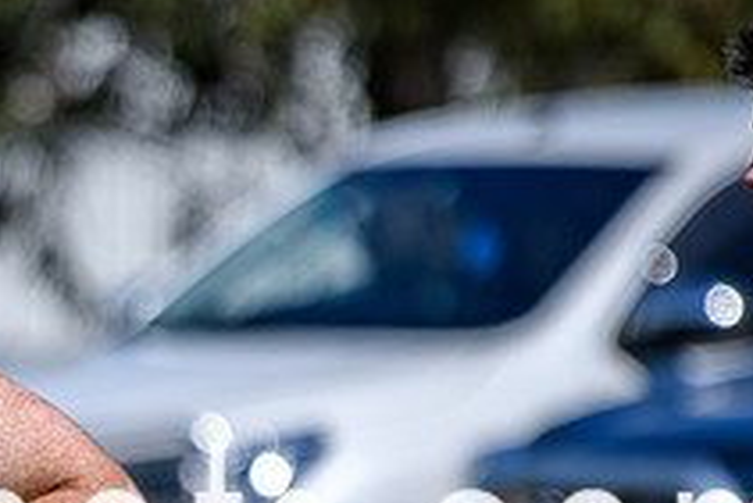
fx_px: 26435
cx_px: -412
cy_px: 587
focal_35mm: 1263
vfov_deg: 1.1
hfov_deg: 1.6
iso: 100
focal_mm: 190
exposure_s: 1/2500
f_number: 2.8
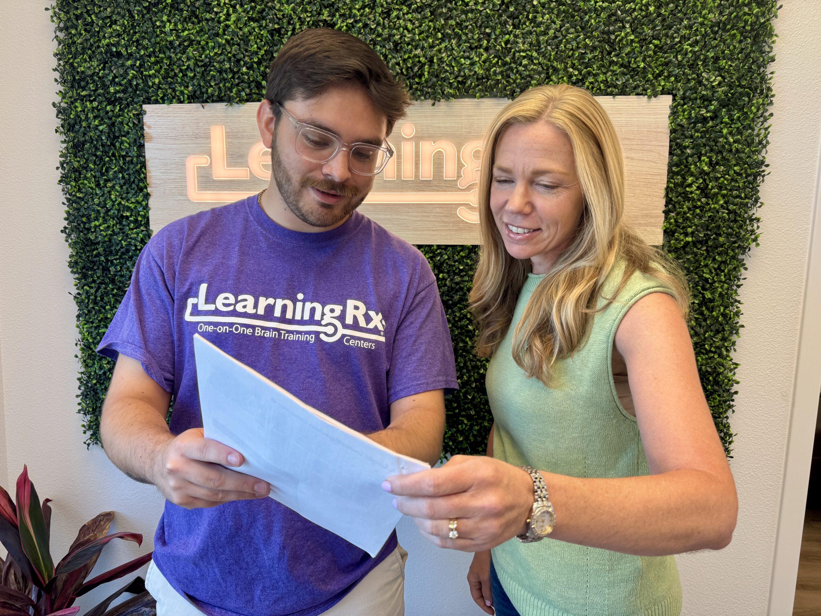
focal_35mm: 24
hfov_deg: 71.6
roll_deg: -0.2
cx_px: 410
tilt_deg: -10.5
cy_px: 308
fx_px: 569
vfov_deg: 56.8
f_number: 1.78
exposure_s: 1/136
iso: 100
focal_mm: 6.76
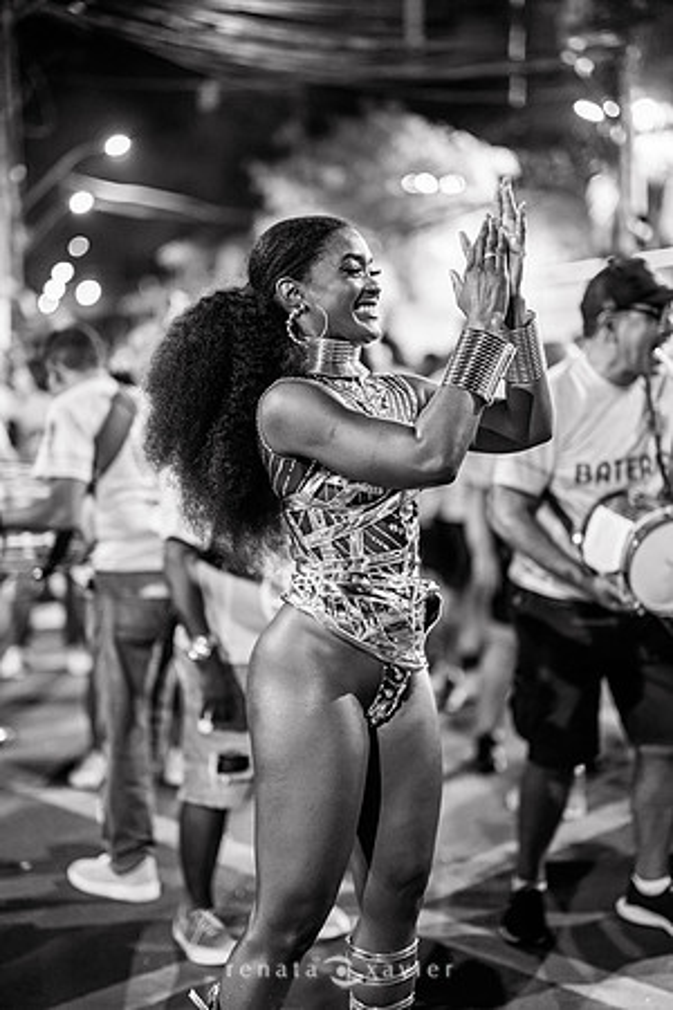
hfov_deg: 27.0
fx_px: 1402
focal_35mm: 50
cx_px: 336
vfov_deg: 39.6
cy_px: 505
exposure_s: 1/320
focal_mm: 50
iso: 2500
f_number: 1.2
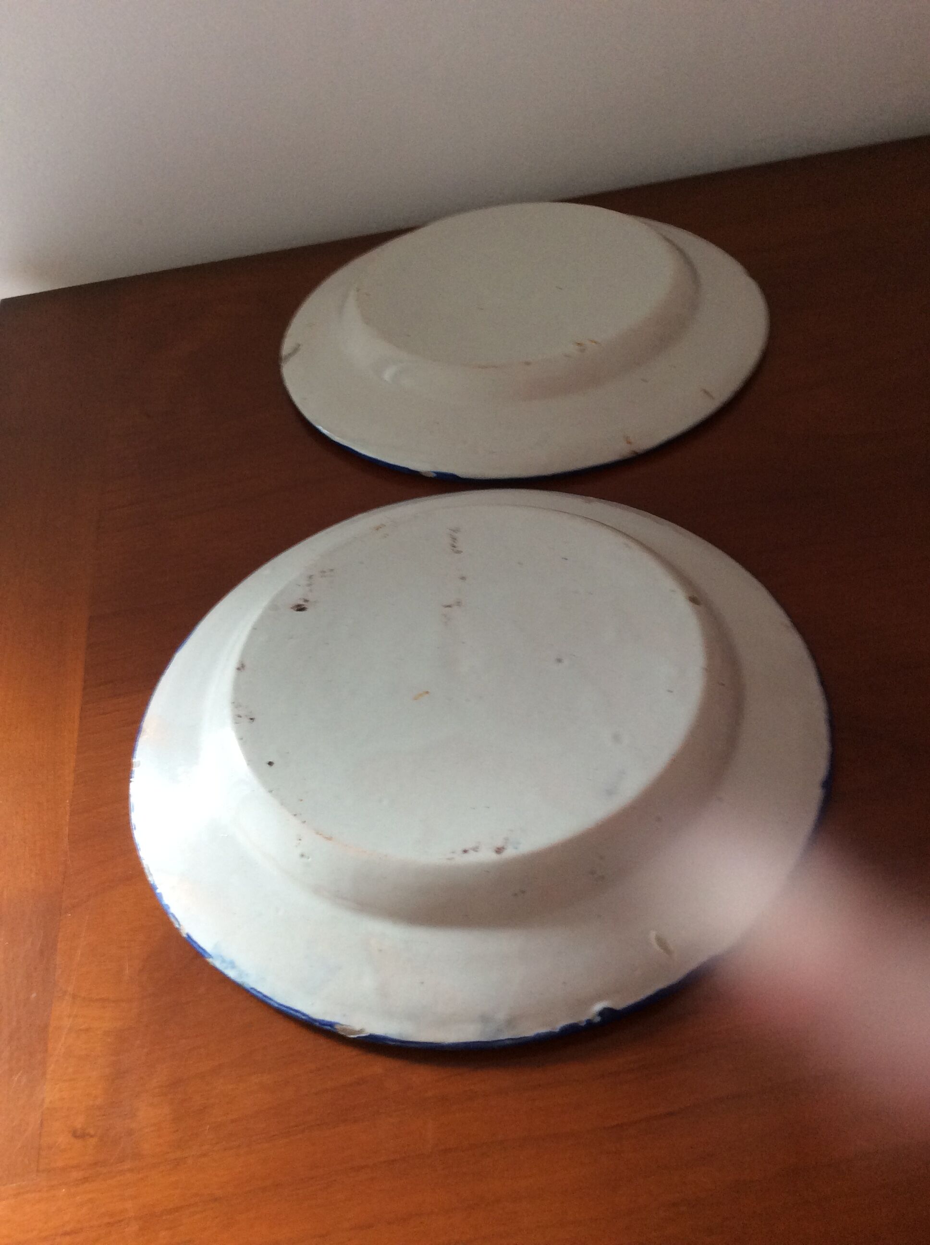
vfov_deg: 56.9
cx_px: 465
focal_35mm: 32
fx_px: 1149
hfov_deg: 44.1
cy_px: 622
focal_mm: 3.3
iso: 80
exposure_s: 1/25
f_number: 2.4
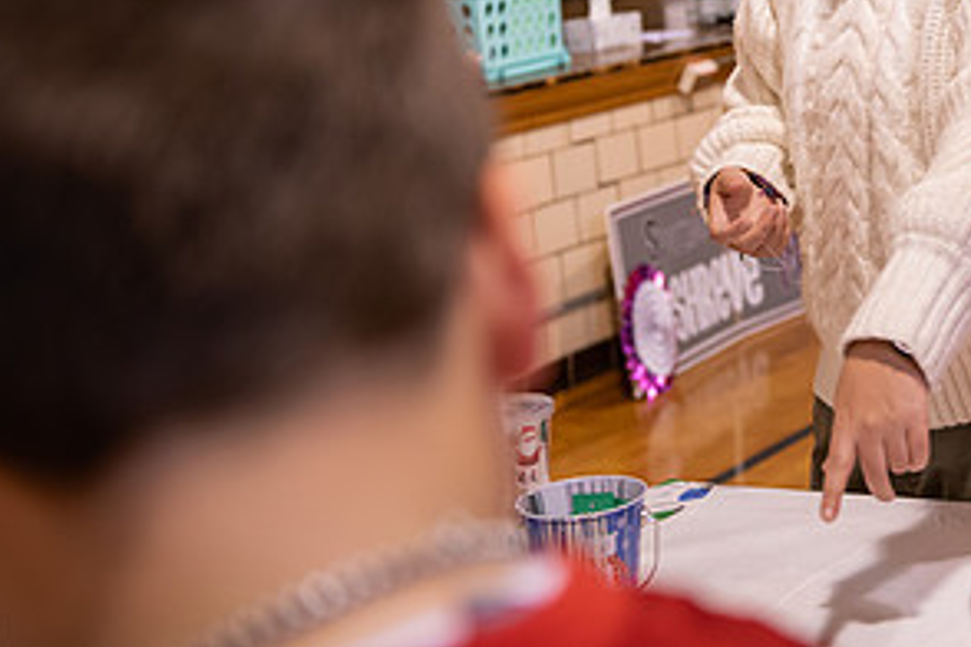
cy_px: 12
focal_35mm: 79
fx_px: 2131
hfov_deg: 24.9
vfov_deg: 16.9
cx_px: 865
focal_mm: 40
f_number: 3.2
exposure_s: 1/160
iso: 1000
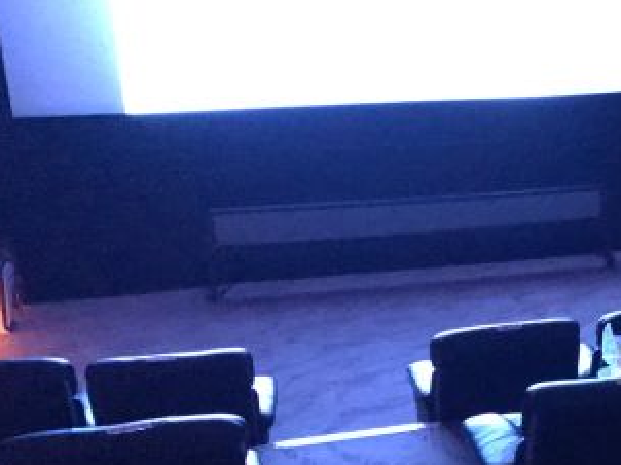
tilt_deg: -19.3
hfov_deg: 28.3
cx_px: 602
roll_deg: +0.4
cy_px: 341
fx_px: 1165
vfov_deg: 22.4
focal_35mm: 65
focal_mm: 3.99
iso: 1600
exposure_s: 1/4
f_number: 1.8
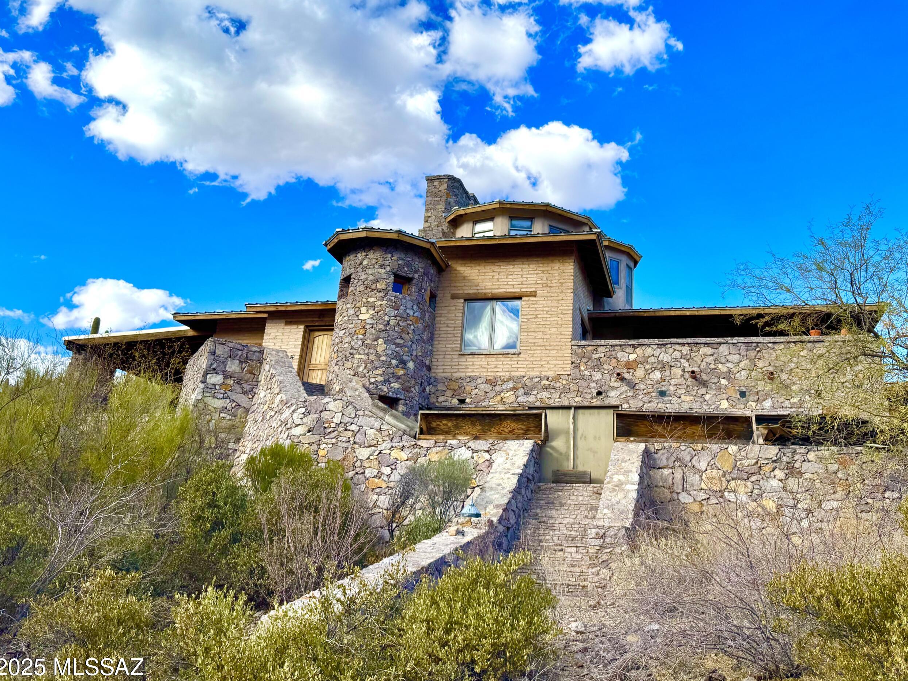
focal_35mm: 29
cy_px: 293
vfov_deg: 48.1
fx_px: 761
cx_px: 524
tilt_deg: +21.0
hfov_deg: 61.3
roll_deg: -3.4
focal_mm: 6.76
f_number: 1.78
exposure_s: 1/3413
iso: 80
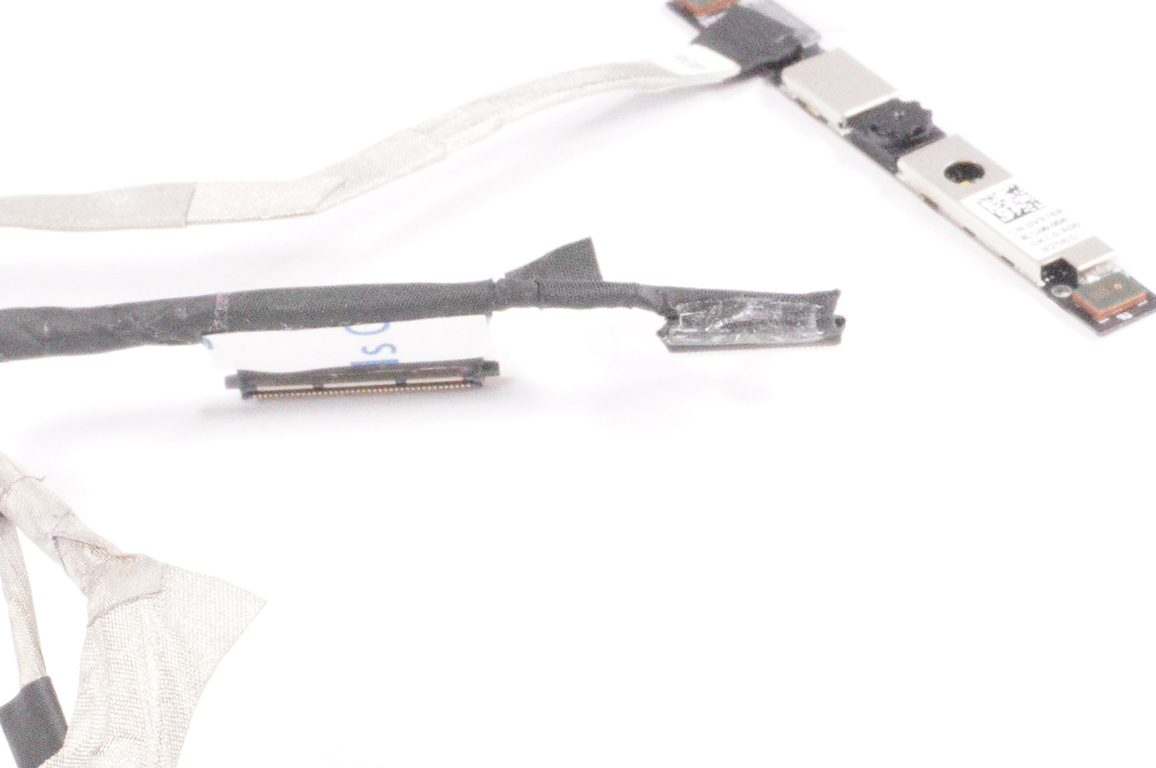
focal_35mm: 119
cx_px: 63
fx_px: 3818
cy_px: 566
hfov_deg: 16.9
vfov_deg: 11.5
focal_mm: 39
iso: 12800
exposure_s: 1/200
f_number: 22
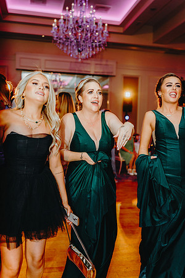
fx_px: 270
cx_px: 92
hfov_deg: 37.9
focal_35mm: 35
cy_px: 139
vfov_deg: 54.4
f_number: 2
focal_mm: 35
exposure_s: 1/250
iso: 1250
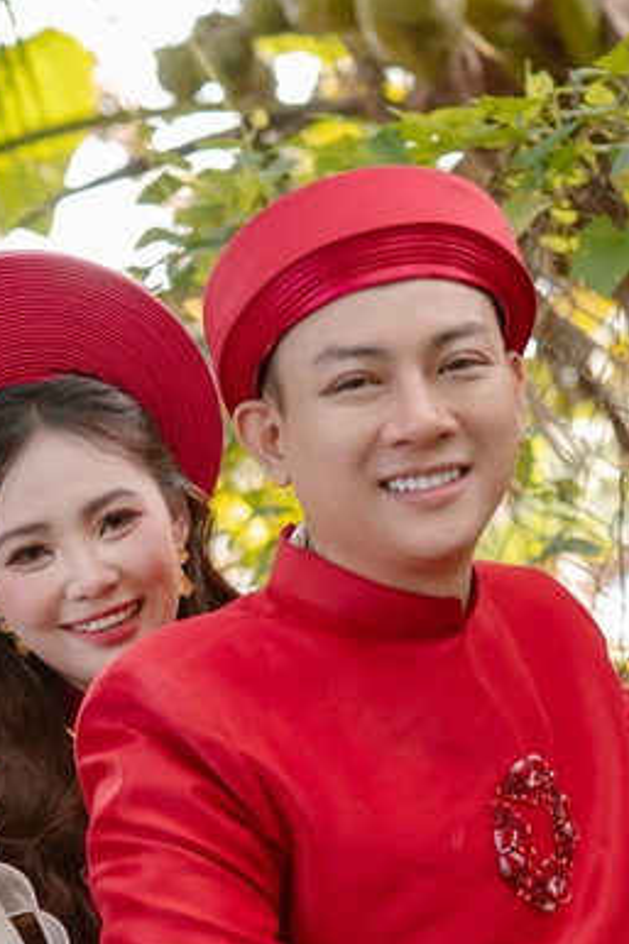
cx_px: 480
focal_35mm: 90
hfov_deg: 15.1
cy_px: 697
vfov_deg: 22.4
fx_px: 2361
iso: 500
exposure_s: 1/400
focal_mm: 35
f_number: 2
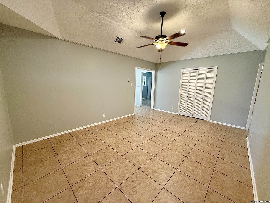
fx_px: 109
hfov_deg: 102.1
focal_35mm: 14
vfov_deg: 85.7
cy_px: 102
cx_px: 135
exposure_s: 1/60
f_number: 2.2
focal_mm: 2.22
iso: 320
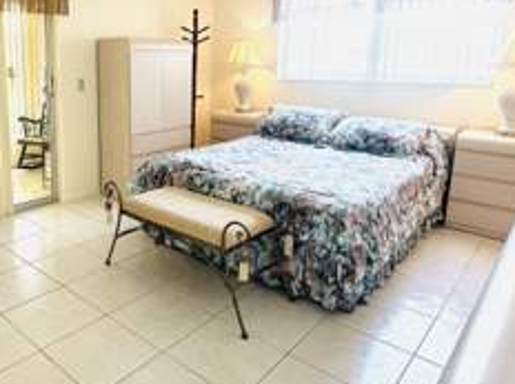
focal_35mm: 29
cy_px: 141
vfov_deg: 47.6
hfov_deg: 58.9
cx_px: 135
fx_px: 431
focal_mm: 2.22
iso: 200
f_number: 2.2
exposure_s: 1/120
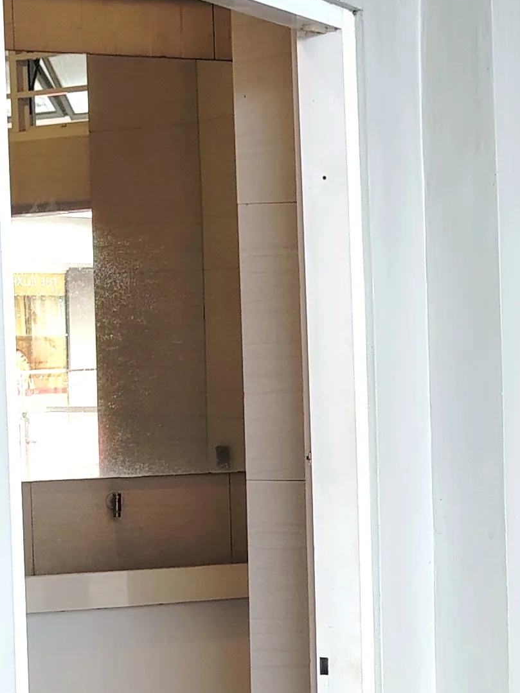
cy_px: 443
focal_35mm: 89
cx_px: 717
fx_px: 1783
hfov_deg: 15.6
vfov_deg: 22.0
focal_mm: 5.25
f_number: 1.75
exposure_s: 1/50
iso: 353
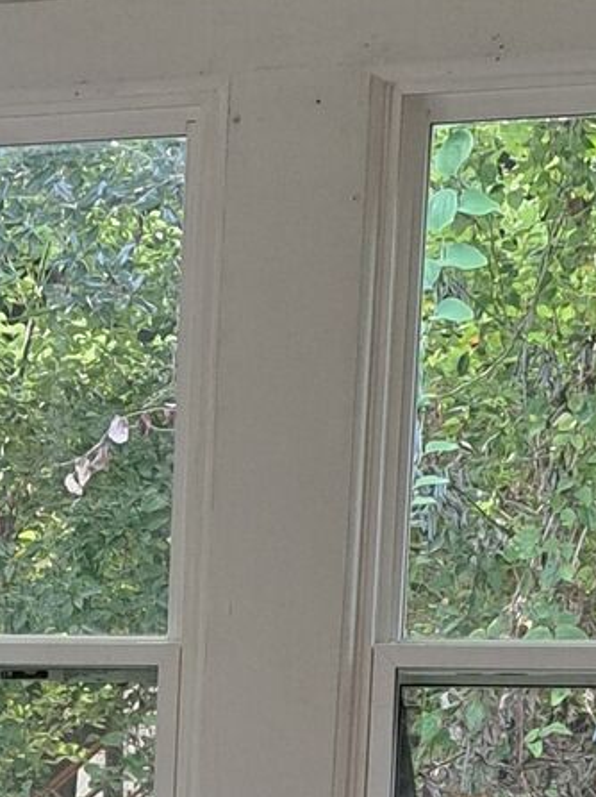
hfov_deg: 11.4
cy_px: 1158
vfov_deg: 14.9
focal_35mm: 124
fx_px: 2849
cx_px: -300
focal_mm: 5.23
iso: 200
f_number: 1.8
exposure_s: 1/60
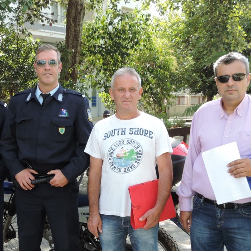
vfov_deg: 34.4
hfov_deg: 34.1
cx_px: 70
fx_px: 402
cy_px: 165
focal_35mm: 49
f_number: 3.1
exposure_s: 1/100
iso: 80
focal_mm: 5.3
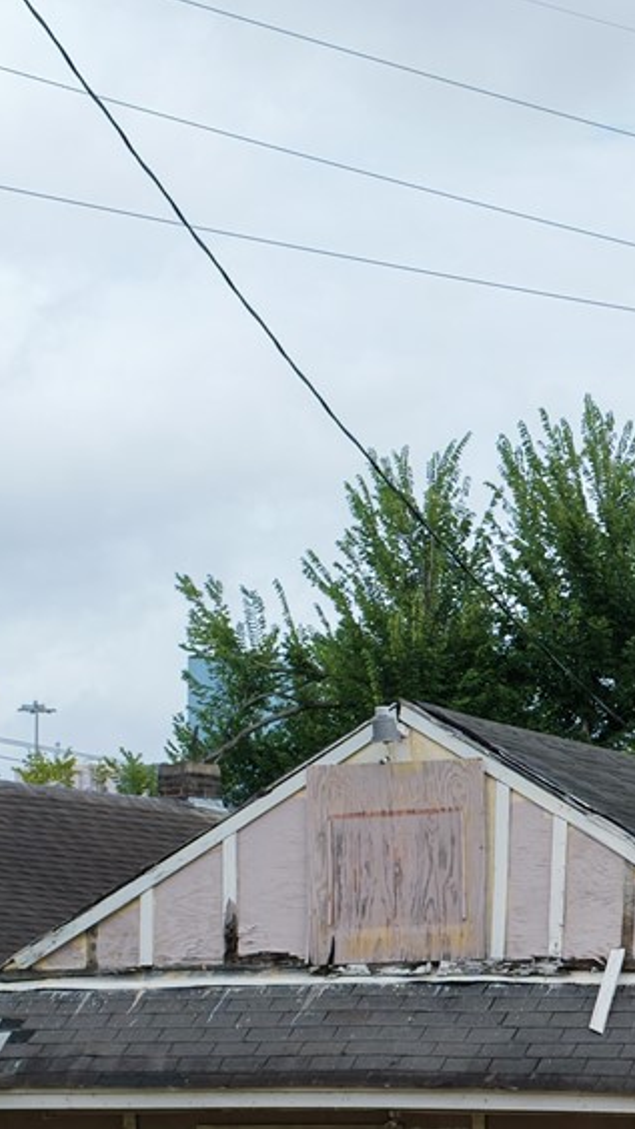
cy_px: 1157
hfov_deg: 9.7
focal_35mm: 113
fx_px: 3385
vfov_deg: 18.4
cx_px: 1420
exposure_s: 1/640
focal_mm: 14.45
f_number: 2.8
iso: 100
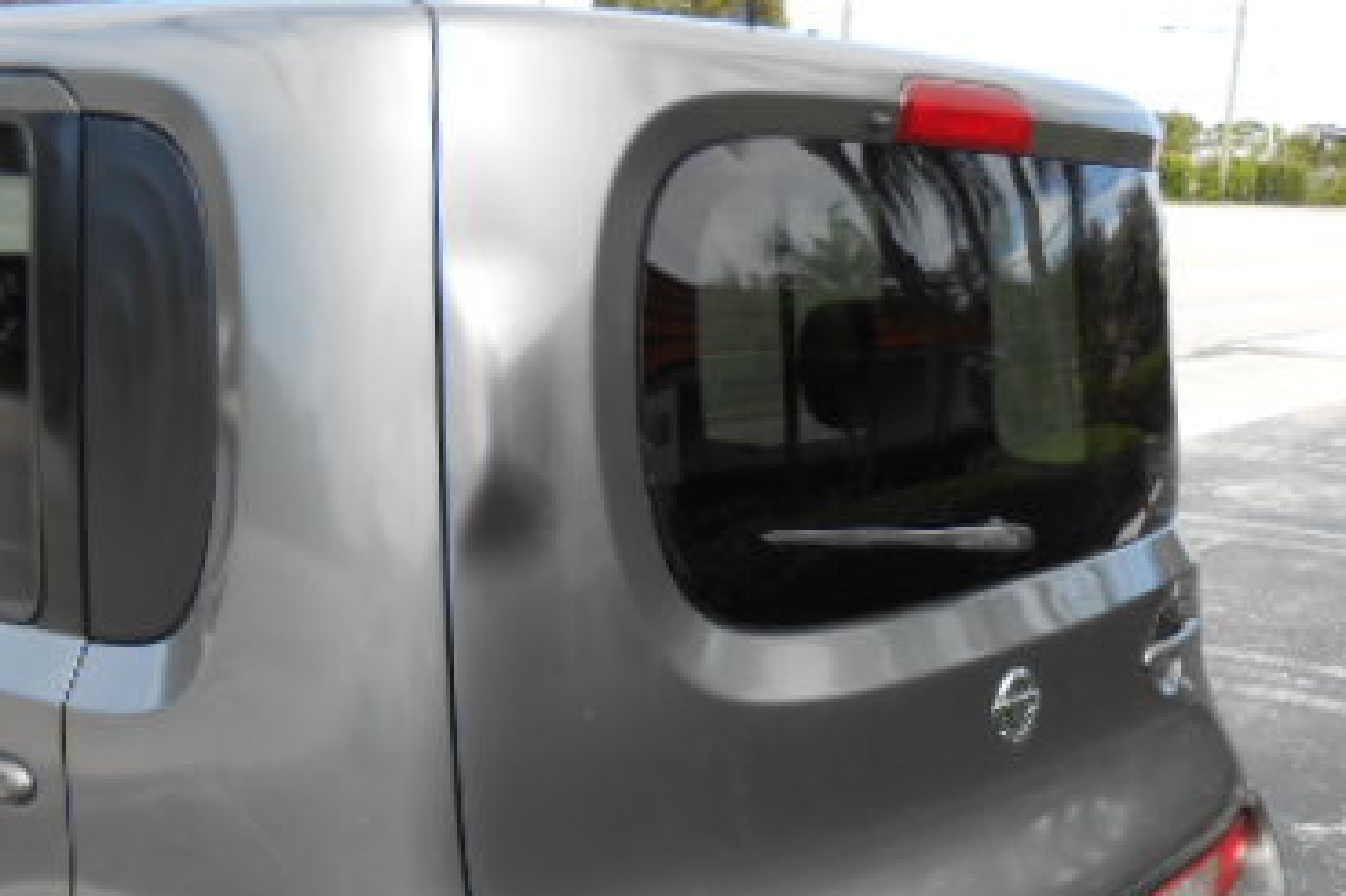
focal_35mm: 47
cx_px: 896
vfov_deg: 27.7
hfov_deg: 41.4
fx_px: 1756
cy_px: 794
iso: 80
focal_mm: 4.6
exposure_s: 1/250
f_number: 3.5
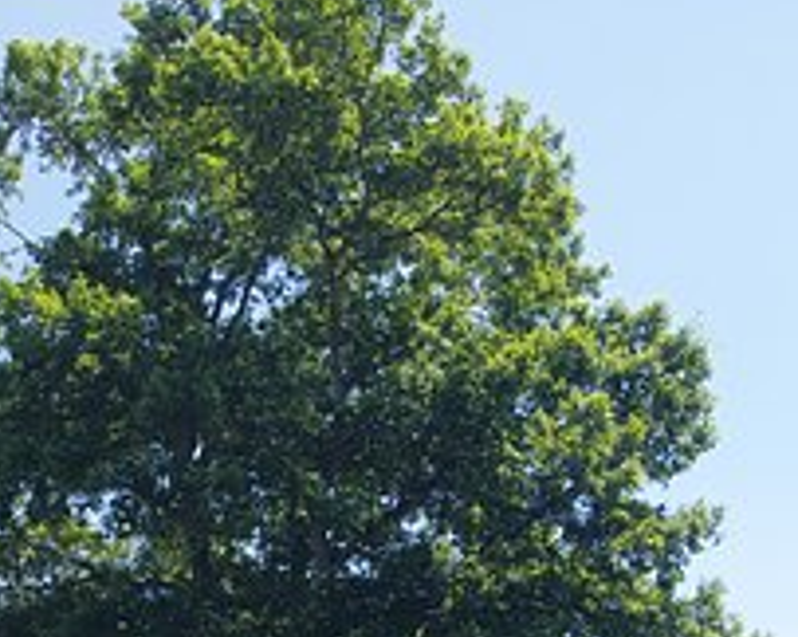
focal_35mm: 85
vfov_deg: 17.6
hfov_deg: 22.4
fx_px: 2006
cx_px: 244
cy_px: 659
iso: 200
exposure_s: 1/40
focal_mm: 24
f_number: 11
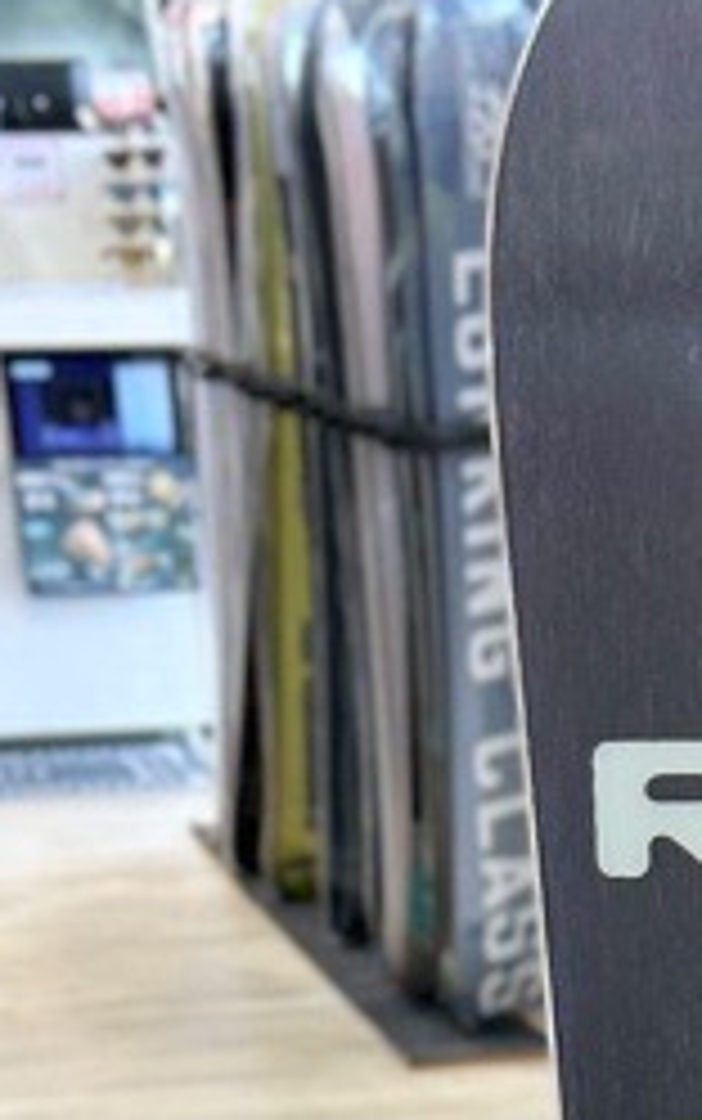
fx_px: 3606
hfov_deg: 10.7
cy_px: 2022
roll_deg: +0.4
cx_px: 1030
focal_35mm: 118
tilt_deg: -27.0
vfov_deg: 15.2
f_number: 1.5
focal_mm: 5.7
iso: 80
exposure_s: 1/50
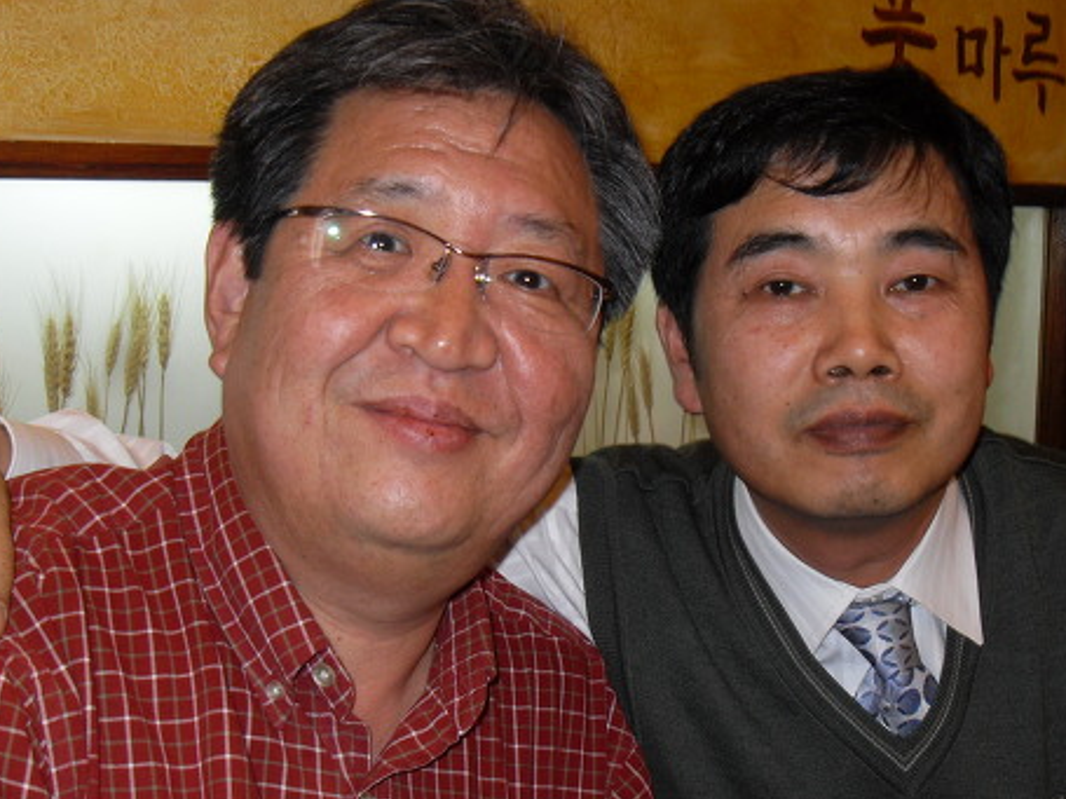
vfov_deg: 30.9
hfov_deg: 40.4
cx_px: 604
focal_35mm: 47
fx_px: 1447
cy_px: 425
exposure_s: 1/45
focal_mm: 6.3
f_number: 2.8
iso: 100
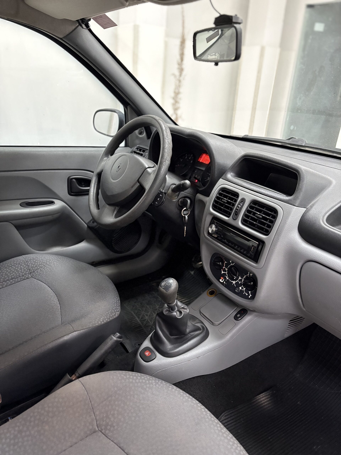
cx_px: 170
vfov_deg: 67.3
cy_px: 228
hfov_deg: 53.1
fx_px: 341
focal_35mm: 26
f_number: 1.6
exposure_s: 1/60
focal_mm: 5.96
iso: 400
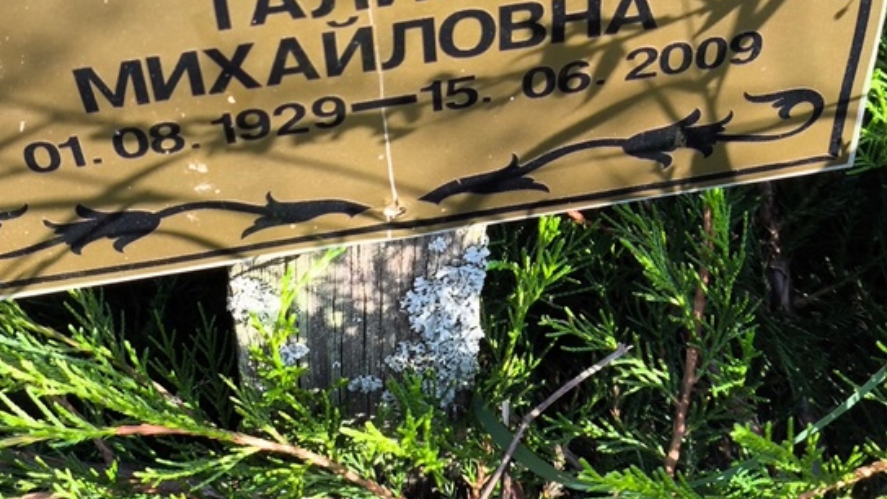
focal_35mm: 80
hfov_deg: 26.5
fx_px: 1882
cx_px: 436
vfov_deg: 15.0
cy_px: 126
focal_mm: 4.71
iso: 50
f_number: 1.7
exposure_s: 1/227
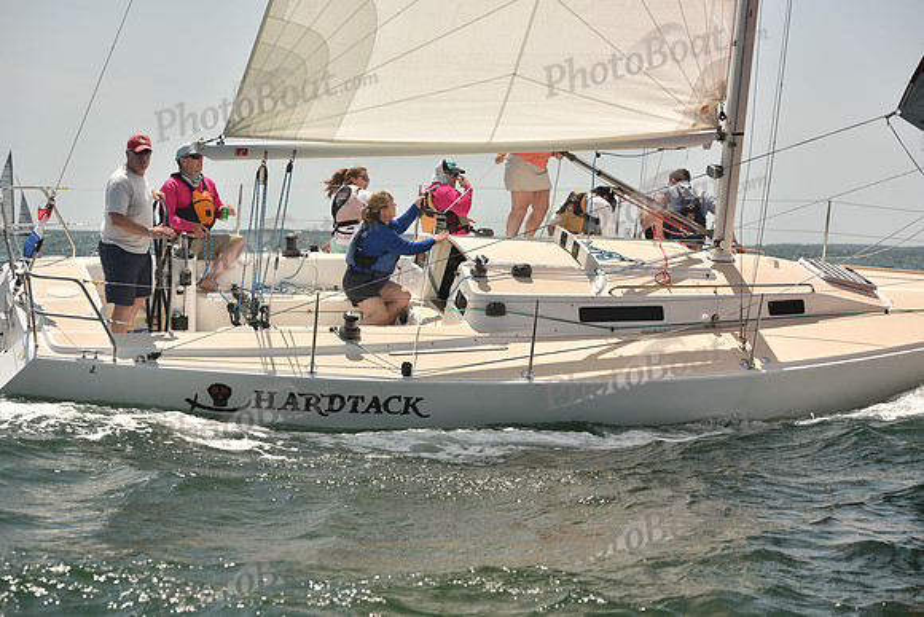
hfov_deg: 25.4
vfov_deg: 17.1
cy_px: 308
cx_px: 462
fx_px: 2054
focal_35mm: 80
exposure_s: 1/1000
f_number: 6.3
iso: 320
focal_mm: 80
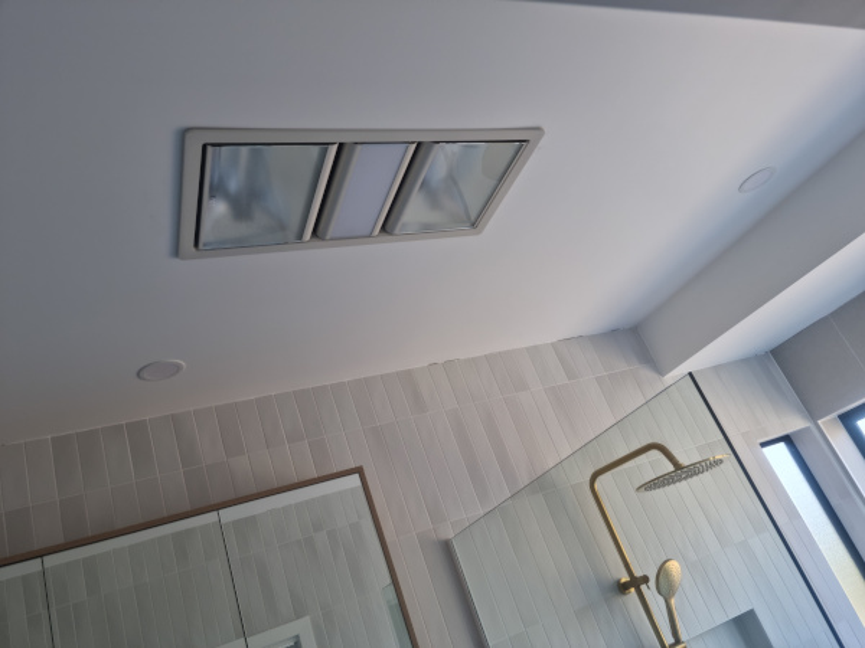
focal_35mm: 27
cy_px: 324
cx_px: 432
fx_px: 675
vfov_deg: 51.4
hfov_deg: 65.3
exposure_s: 1/50
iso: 32
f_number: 2
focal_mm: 5.9
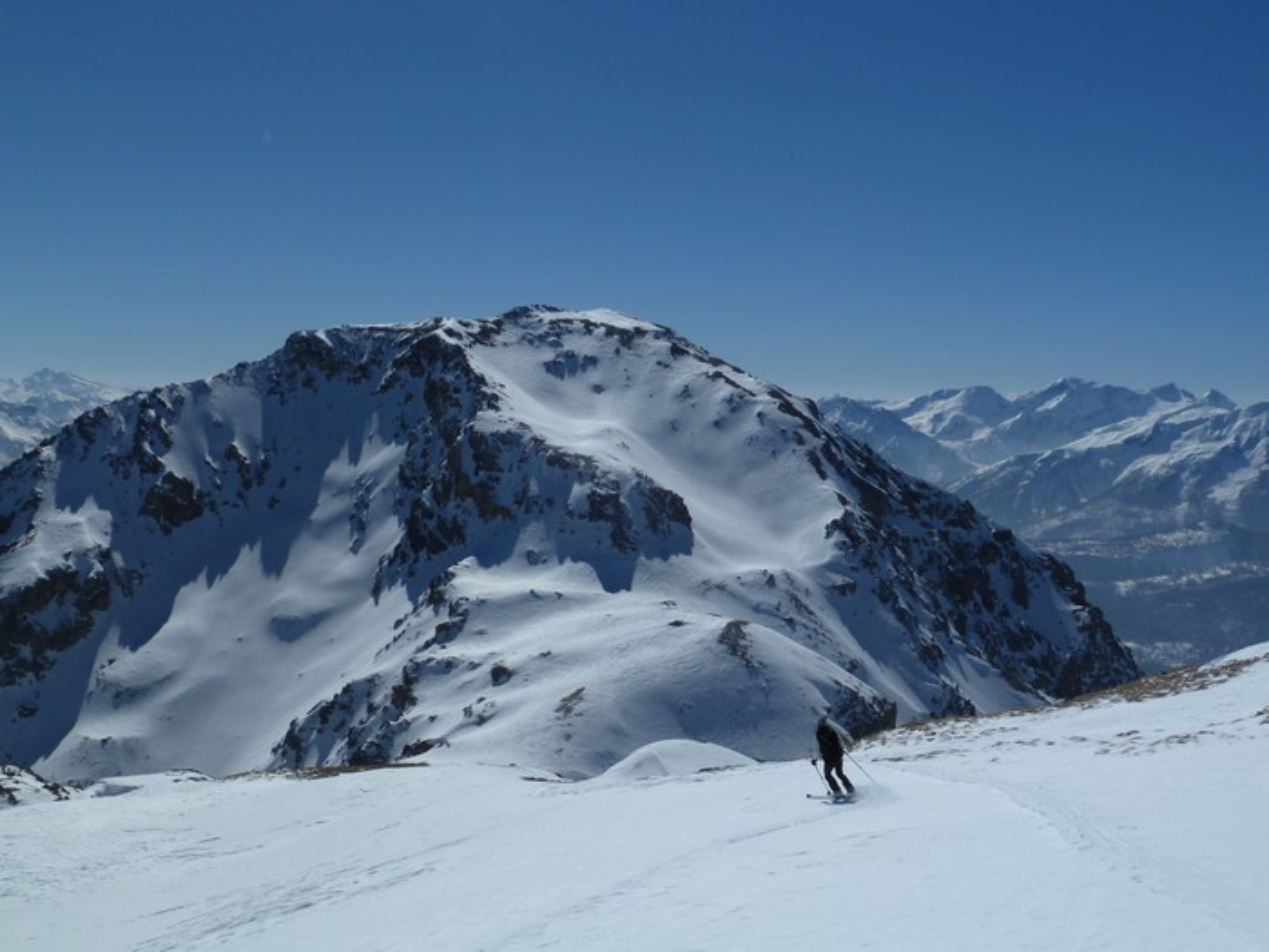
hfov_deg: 46.8
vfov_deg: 36.0
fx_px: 1466
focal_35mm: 40
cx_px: 634
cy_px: 476
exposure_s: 1/1300
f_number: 6.3
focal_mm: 6.5
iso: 80
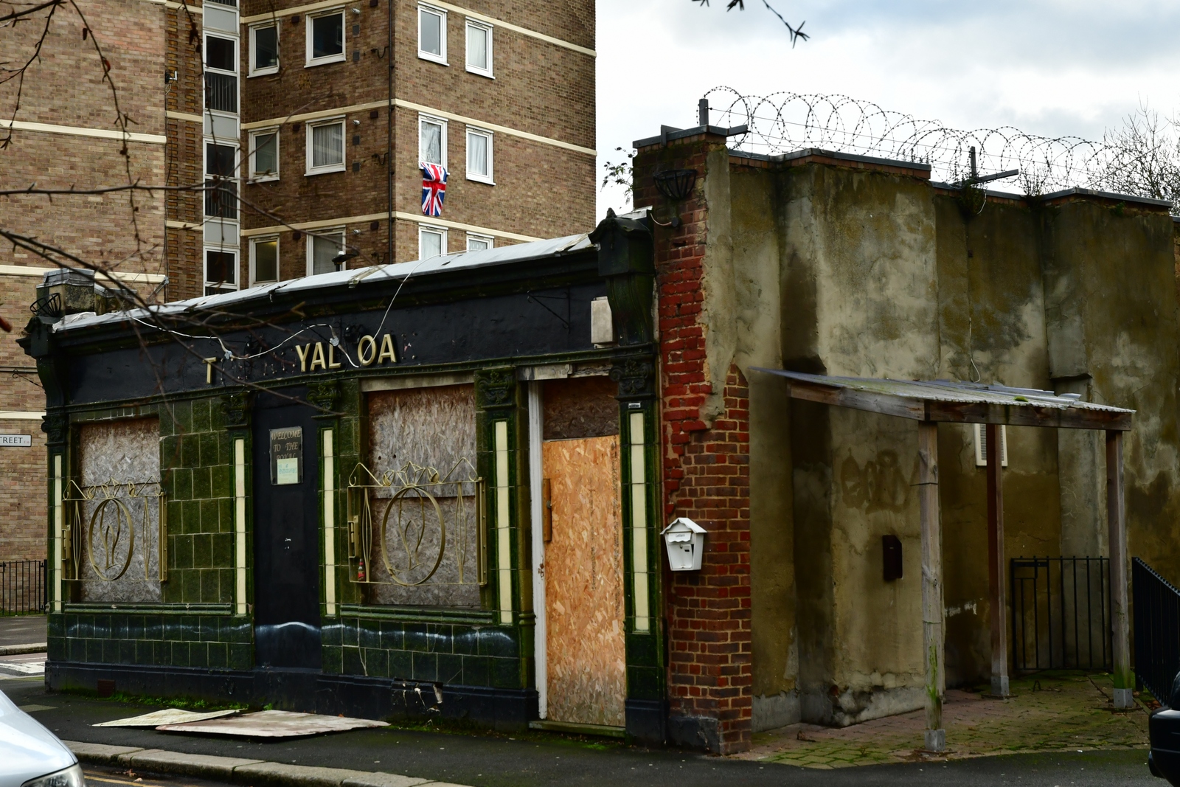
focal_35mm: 60
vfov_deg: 22.6
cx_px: 590
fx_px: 1967
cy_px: 394
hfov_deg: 33.4
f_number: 8
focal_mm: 40
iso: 400
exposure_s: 1/250
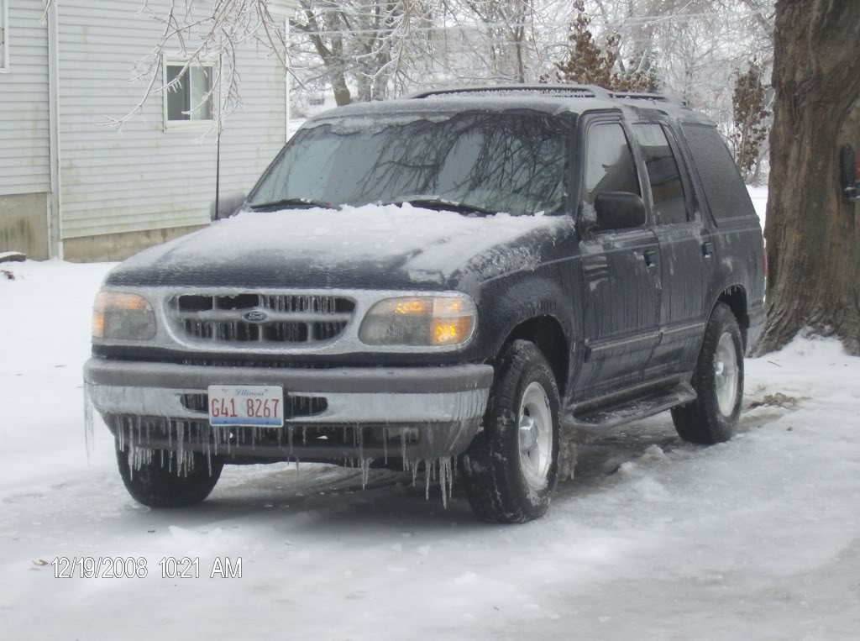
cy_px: 320
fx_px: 2479
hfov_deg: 19.7
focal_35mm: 100
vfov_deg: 14.7
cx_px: 430
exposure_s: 1/180
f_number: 4.6
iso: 100
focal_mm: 16.6
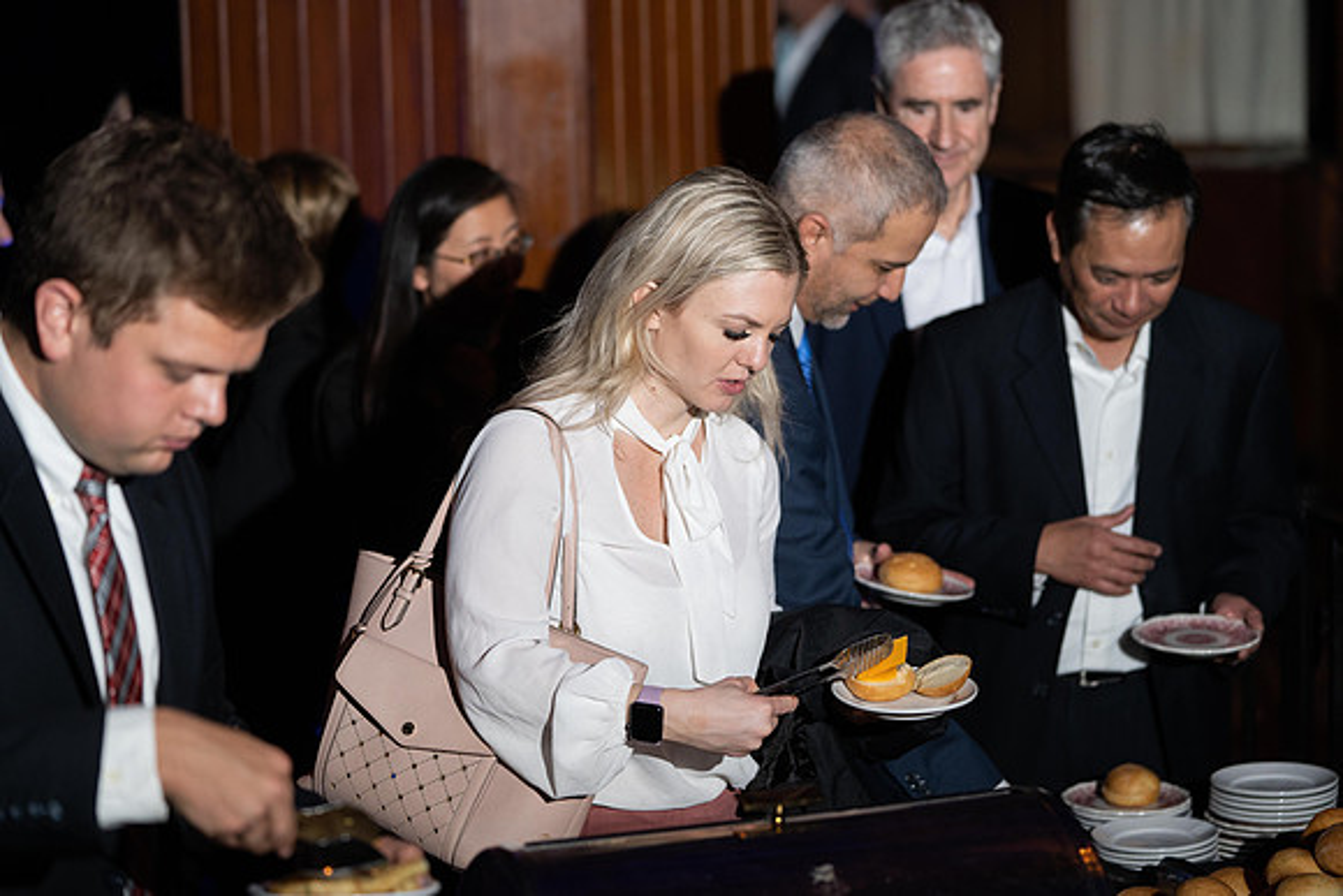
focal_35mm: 98
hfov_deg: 20.8
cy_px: 448
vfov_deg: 14.0
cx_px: 672
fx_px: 3657
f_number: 2.8
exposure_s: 1/250
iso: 1600
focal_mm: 98
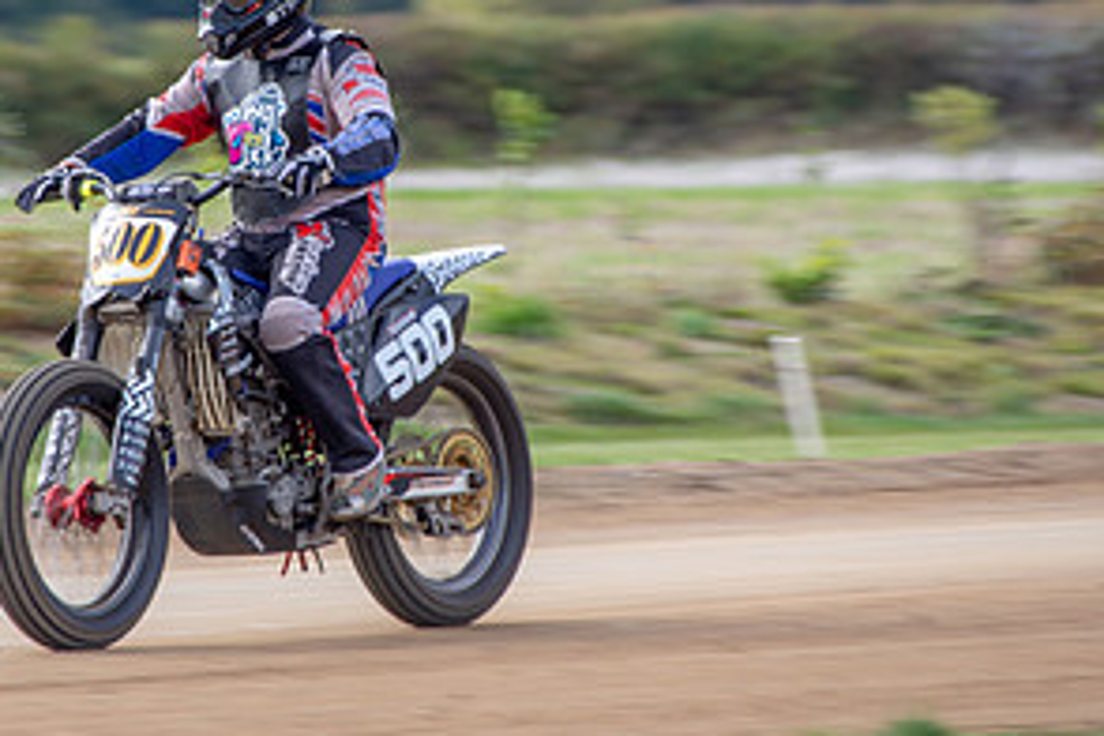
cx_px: 304
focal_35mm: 889
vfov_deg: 1.5
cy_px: 186
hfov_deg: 2.3
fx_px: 27261
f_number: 8
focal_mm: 300
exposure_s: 1/100
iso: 100
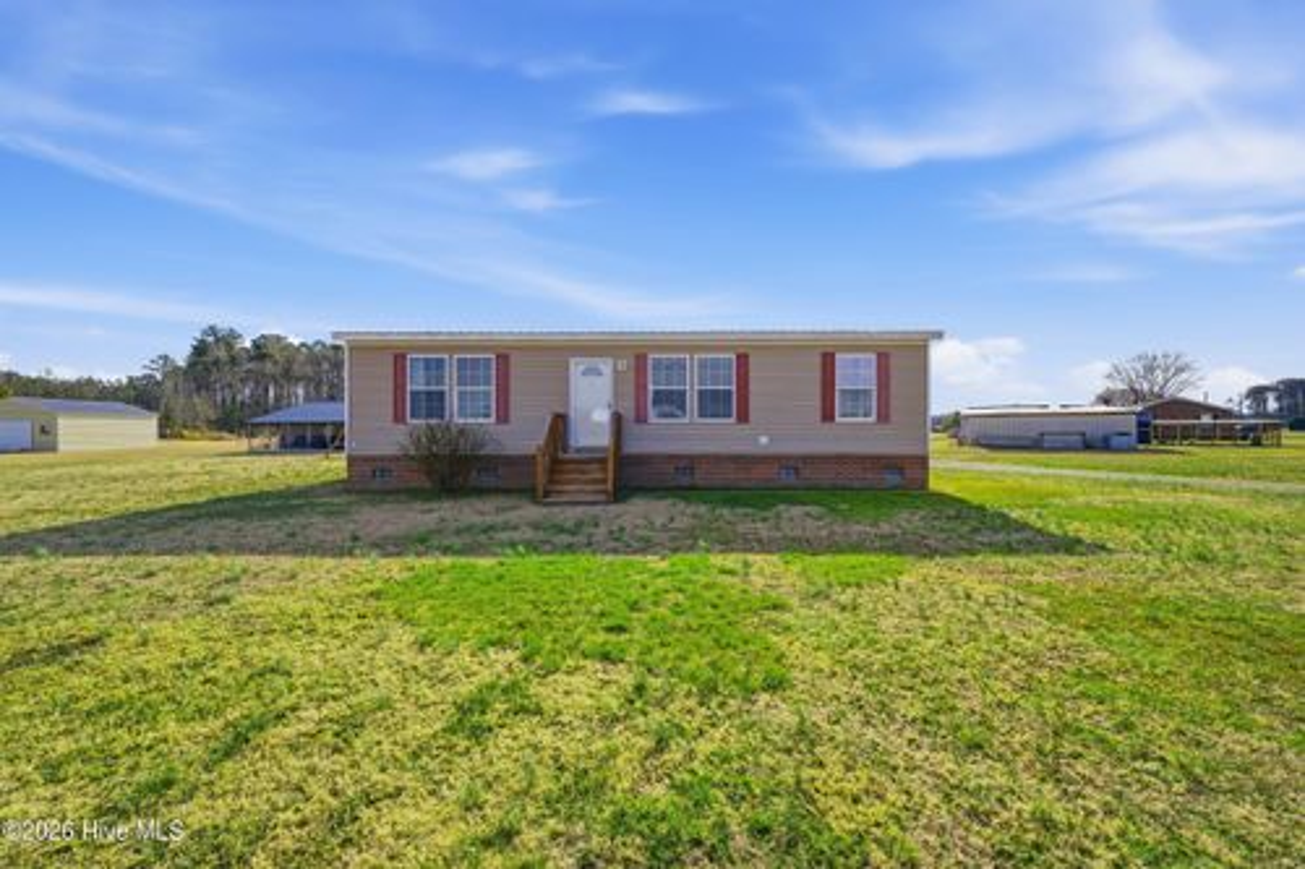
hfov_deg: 112.6
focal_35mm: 12
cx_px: 652
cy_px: 434
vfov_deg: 90.0
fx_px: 435
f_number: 8
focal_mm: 12
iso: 250
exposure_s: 1/8000
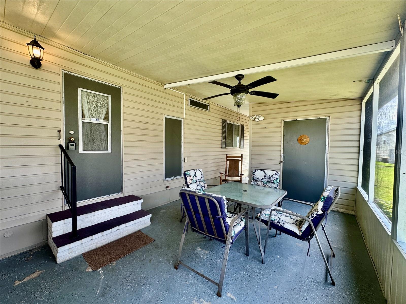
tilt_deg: -1.3
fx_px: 164
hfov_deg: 102.1
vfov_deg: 85.7
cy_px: 152
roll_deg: -1.5
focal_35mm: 14
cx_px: 203
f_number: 2.2
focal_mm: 2.22
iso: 64
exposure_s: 1/99
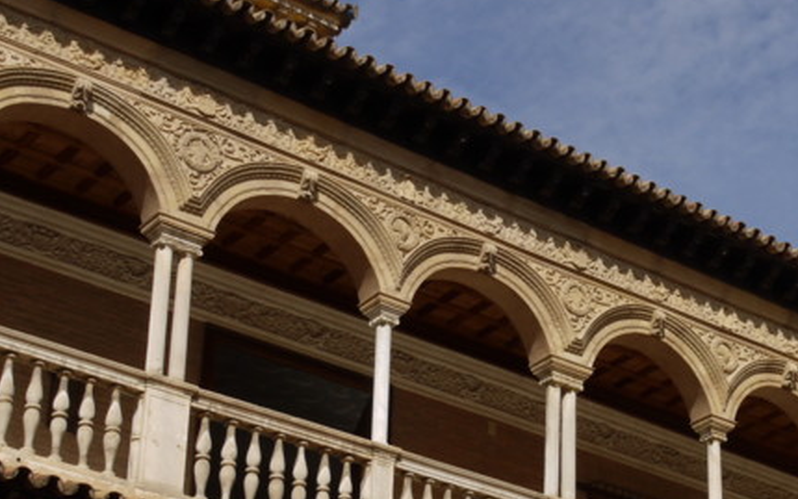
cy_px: 417
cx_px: 770
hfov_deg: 21.0
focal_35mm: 96
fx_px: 2088
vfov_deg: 13.5
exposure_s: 1/320
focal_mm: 19
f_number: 10
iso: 100
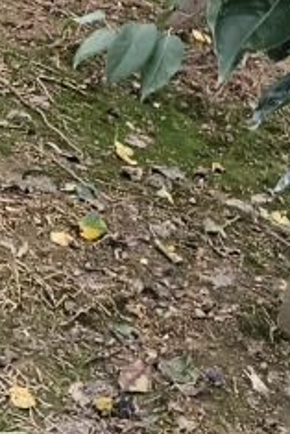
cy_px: -289
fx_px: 1424
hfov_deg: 11.2
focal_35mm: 118
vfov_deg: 15.5
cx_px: 432
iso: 100
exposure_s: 1/101
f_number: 1.8
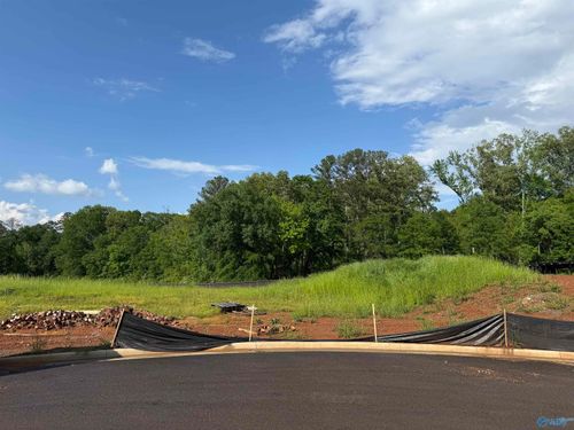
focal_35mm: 24
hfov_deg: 71.6
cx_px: 287
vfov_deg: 56.8
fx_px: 398
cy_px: 215
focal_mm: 6.76
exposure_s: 1/4975
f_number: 1.78
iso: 80
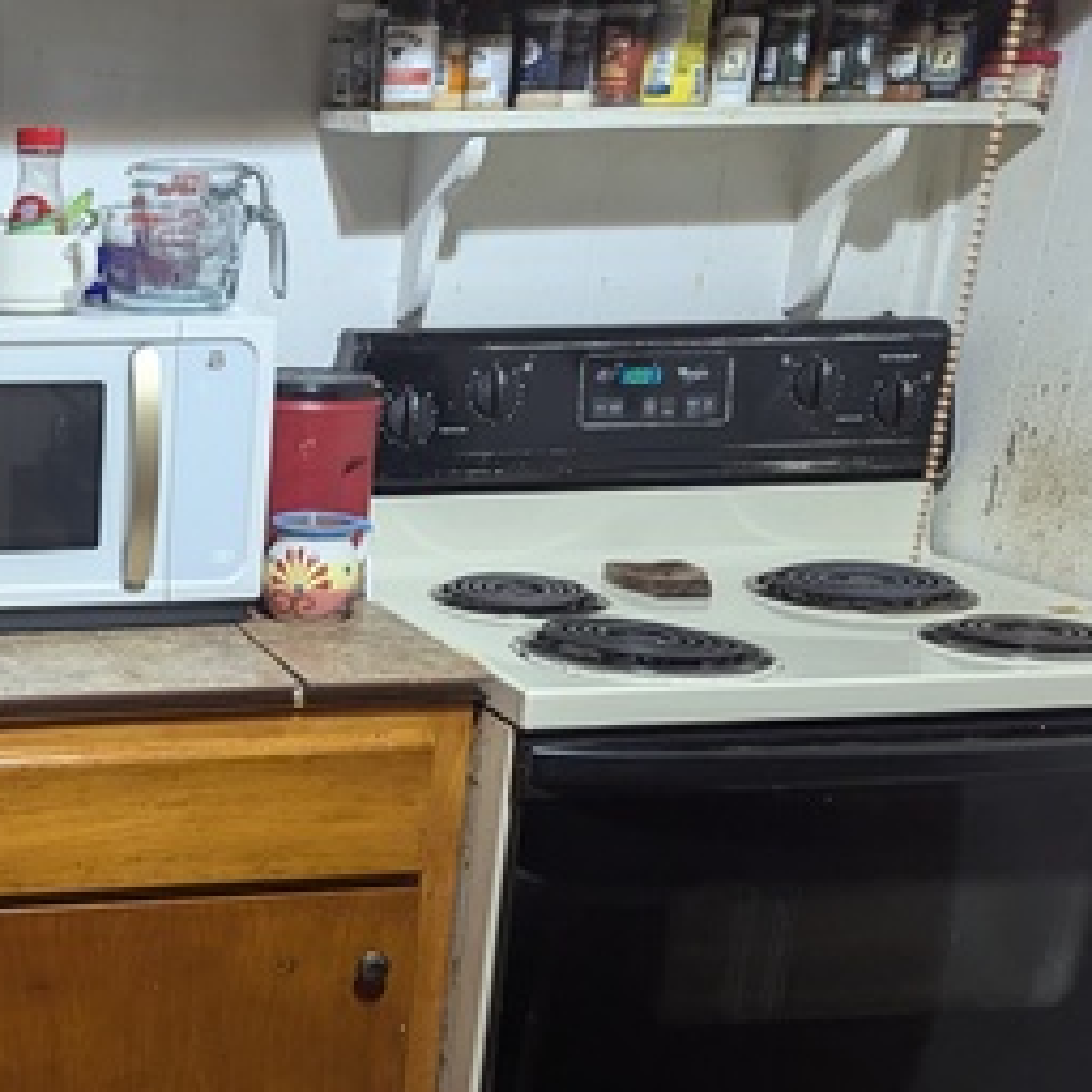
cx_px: -51
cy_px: 887
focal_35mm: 53
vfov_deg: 31.3
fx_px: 1892
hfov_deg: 29.6
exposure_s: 1/120
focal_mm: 6.81
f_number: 1.85
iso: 766
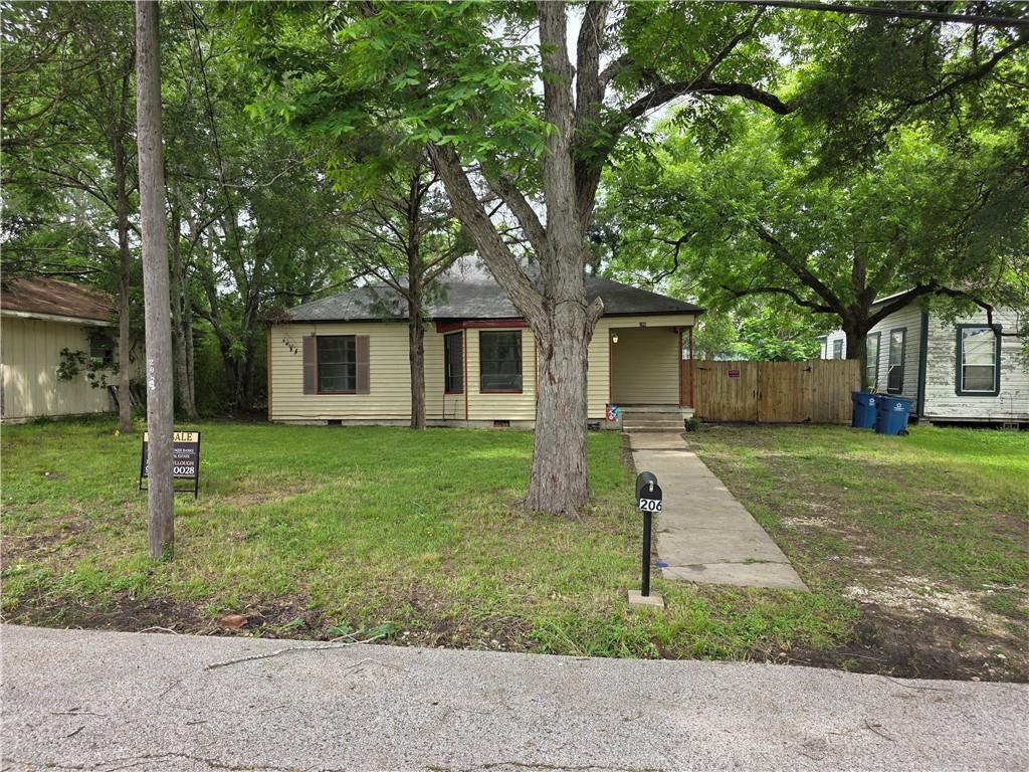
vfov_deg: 58.9
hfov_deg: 73.9
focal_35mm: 23
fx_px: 684
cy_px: 386
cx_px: 514
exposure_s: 1/359
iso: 32
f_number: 1.7
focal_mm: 6.3
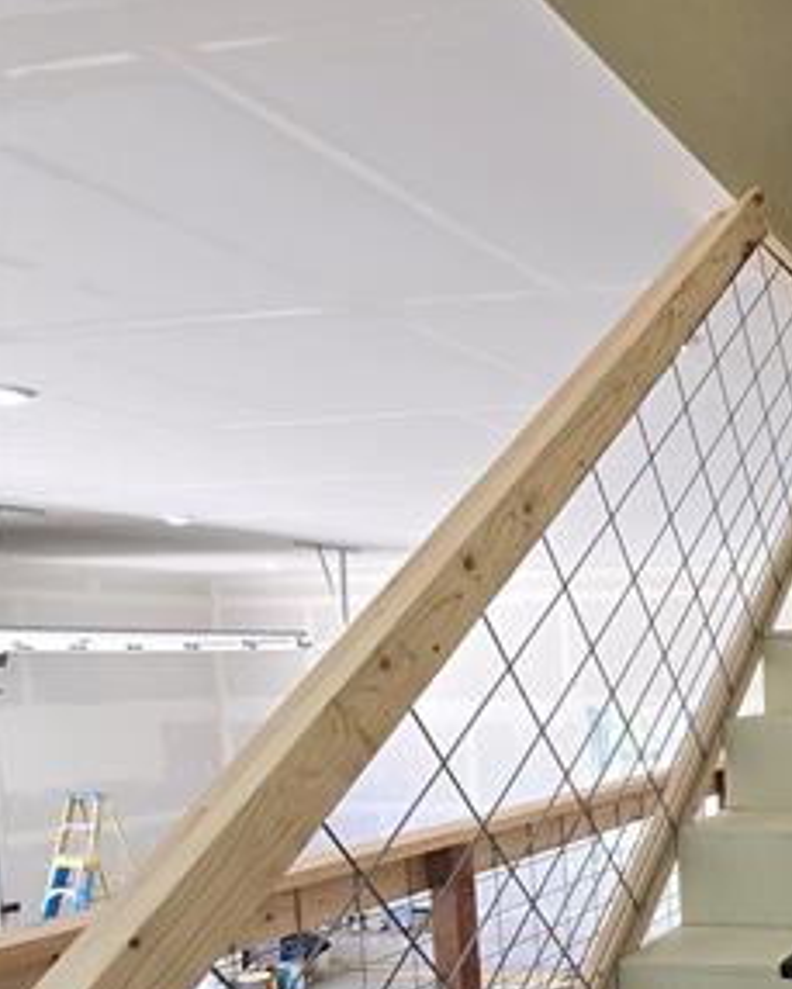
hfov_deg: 33.7
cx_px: 984
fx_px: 996
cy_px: 761
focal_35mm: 34
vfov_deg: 50.3
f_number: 2.2
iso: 50
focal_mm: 2.2
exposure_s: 1/60
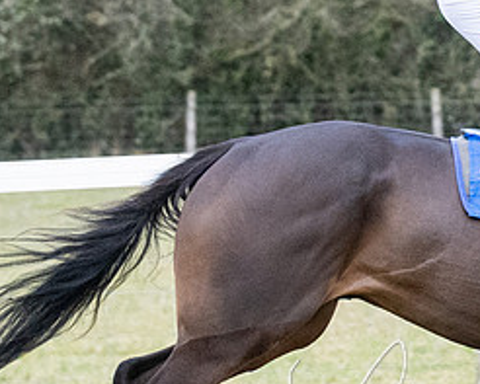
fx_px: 7475
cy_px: 384
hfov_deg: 3.6
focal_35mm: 526
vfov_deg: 2.9
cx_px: 968
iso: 1600
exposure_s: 1/800
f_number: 4
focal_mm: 92
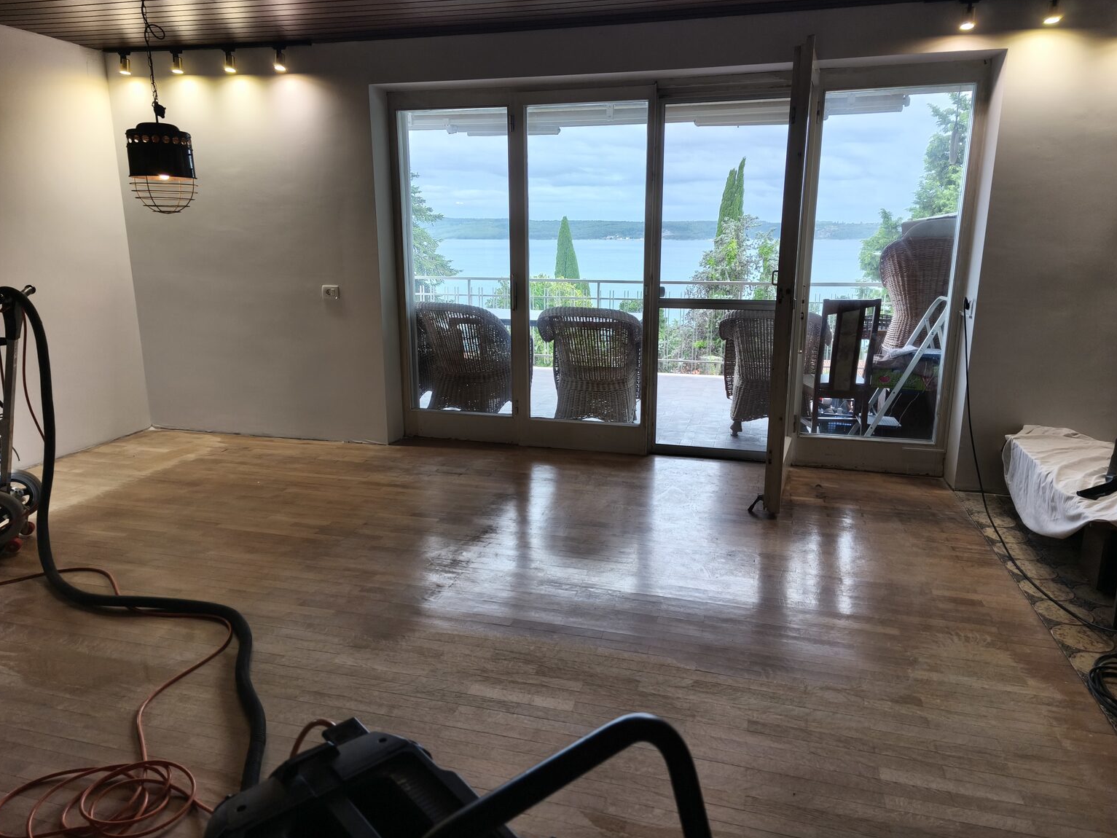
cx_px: 552
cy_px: 406
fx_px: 775
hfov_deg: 71.6
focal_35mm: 24
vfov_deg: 56.8
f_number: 1.7
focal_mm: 5.35
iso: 80
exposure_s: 1/100
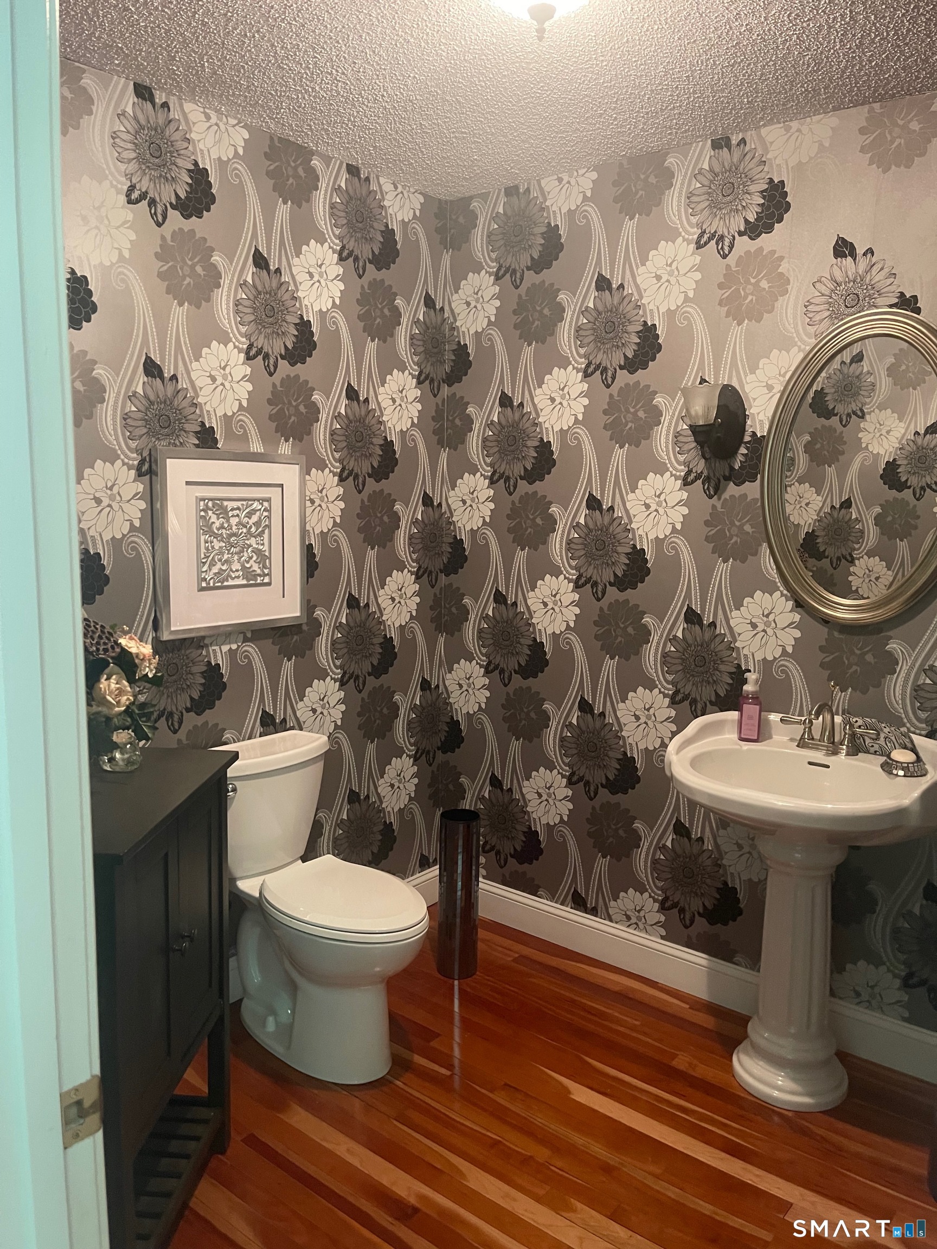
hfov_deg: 54.9
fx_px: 902
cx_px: 468
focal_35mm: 25
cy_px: 624
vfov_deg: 69.4
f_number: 1.6
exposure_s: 1/40
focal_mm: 5.1
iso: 640
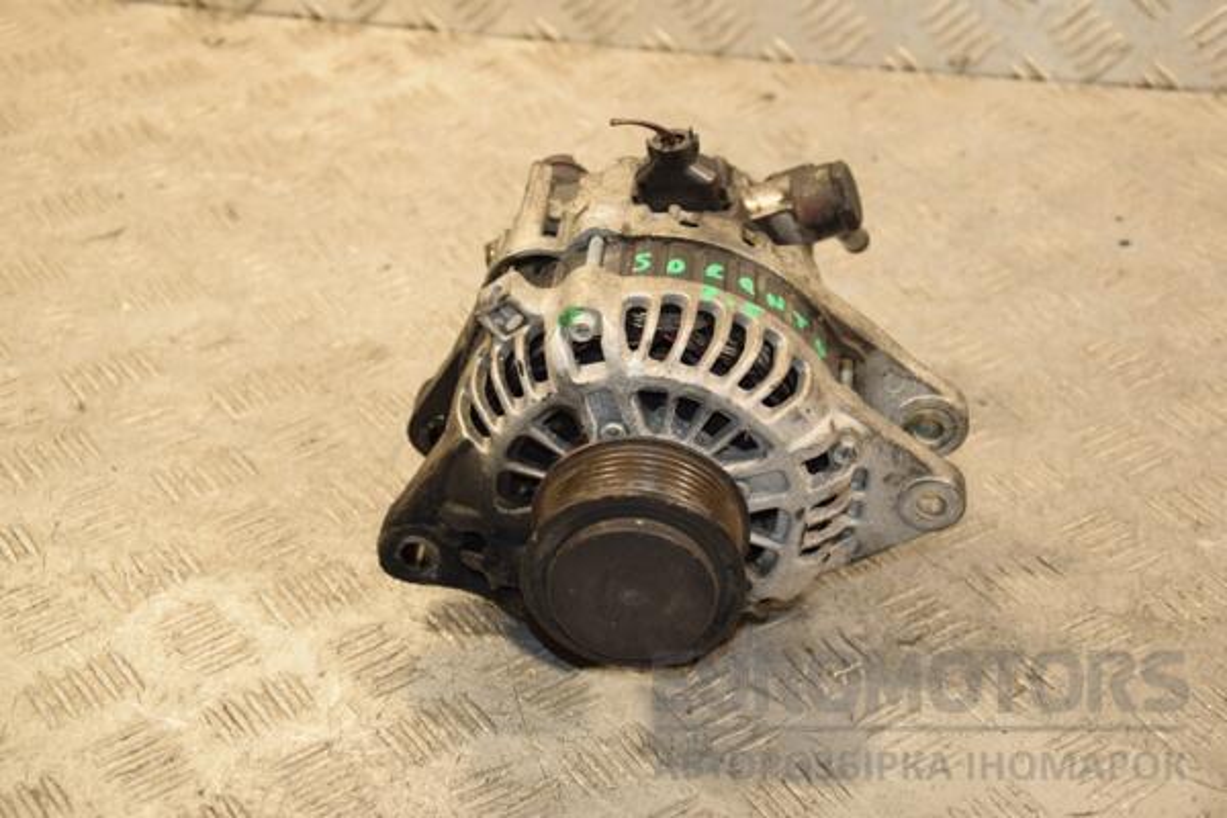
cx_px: 614
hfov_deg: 27.0
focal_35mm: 75
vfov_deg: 18.2
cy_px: 409
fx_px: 2556
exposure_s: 1/160
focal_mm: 50
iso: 800
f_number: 5
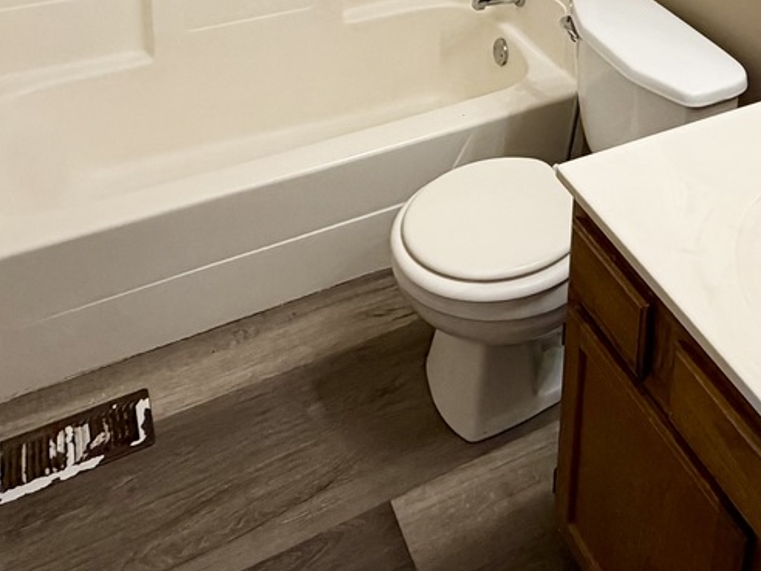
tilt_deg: -17.1
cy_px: -156
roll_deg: -2.1
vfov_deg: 29.1
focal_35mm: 41
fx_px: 901
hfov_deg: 44.7
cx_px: 541
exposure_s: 1/120
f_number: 2.2
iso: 250
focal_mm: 2.22
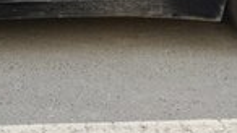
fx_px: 898
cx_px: -54
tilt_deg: -13.1
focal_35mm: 143
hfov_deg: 14.5
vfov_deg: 8.3
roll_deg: -0.4
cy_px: -54
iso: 40
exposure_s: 1/100
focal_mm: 4.15
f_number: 2.2
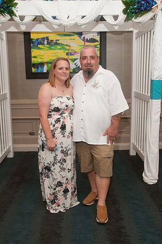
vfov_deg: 53.2
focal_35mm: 36
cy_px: 122
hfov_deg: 36.8
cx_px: 81
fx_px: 244
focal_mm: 24
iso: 400
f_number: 5.6
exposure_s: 1/60
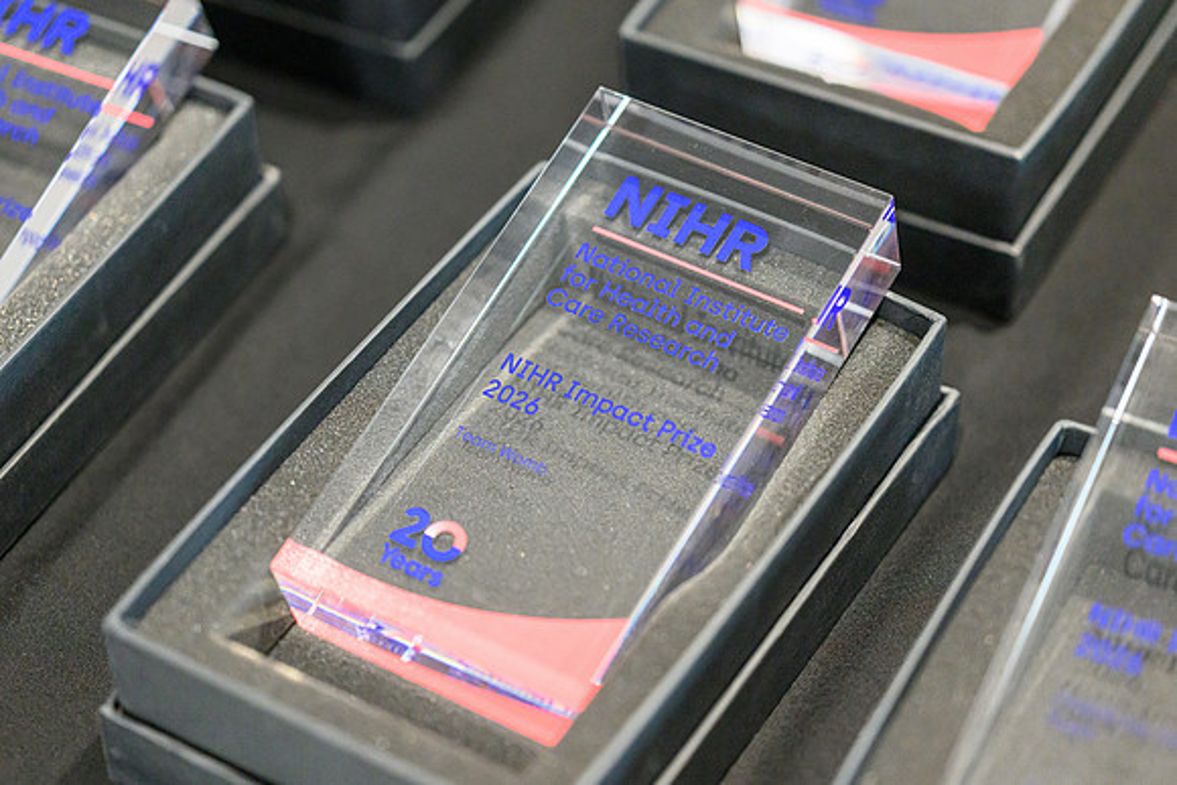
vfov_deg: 15.9
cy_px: 392
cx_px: 588
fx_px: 2809
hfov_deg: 23.7
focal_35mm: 86
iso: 7200
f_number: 1.8
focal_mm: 85
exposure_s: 1/1000
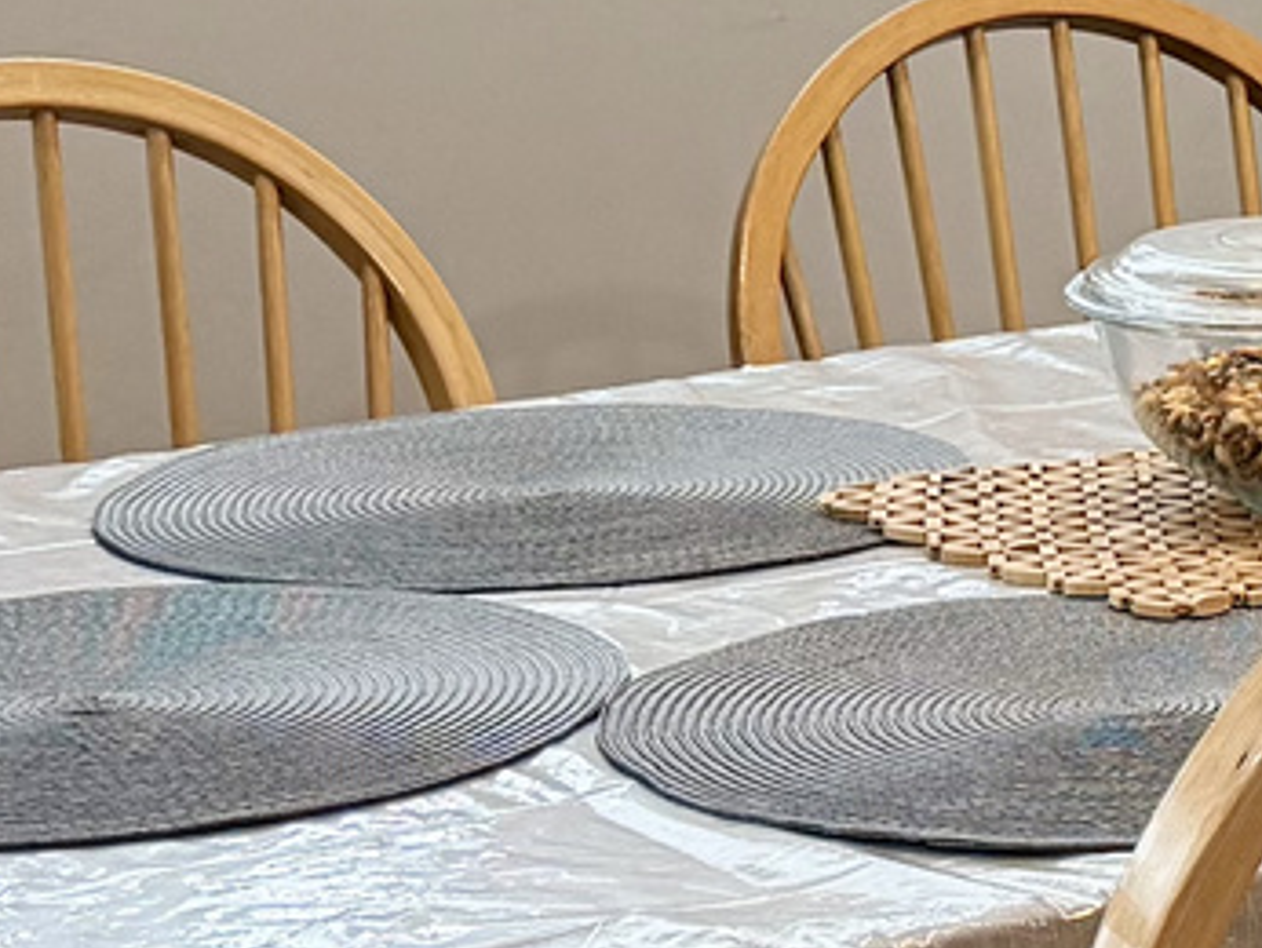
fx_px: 5181
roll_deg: +0.5
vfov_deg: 10.2
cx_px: 1612
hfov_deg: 13.4
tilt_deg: -3.7
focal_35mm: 142
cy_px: -295
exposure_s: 1/155
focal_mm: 6.76
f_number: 1.78
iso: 200
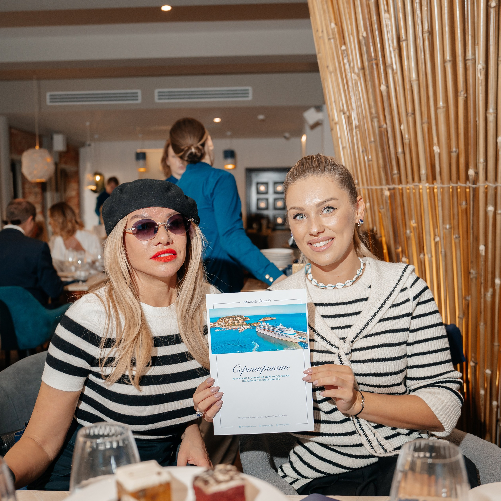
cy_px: 267
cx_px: 253
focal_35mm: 35
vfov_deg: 47.2
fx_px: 573
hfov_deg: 47.2
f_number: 2.8
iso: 400
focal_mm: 27
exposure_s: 1/160
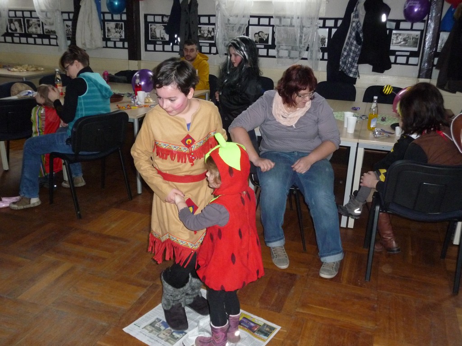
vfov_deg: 44.2
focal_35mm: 32
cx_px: 231
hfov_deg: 56.8
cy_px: 173
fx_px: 427
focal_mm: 5.3
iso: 400
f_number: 3.5
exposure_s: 1/30
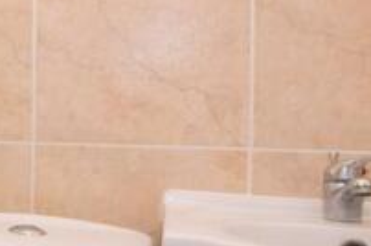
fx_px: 552
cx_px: -173
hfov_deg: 27.2
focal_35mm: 54
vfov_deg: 25.1
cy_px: 120
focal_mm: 11
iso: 400
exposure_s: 1
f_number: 18
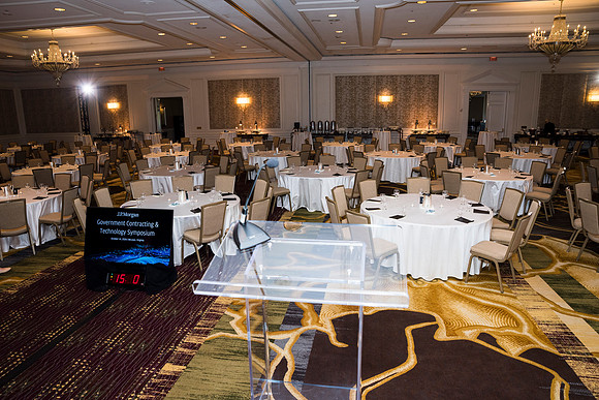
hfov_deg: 73.7
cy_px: 200
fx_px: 399
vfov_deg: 53.2
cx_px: 300
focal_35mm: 24
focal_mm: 24
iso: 800
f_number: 5.6
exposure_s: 1/125
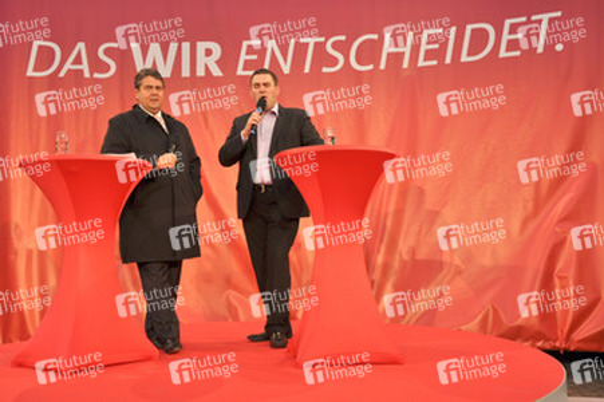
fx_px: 654
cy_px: 201
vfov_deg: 34.2
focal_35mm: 39
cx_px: 302
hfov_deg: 49.6
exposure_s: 1/160
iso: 200
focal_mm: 26
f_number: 6.3
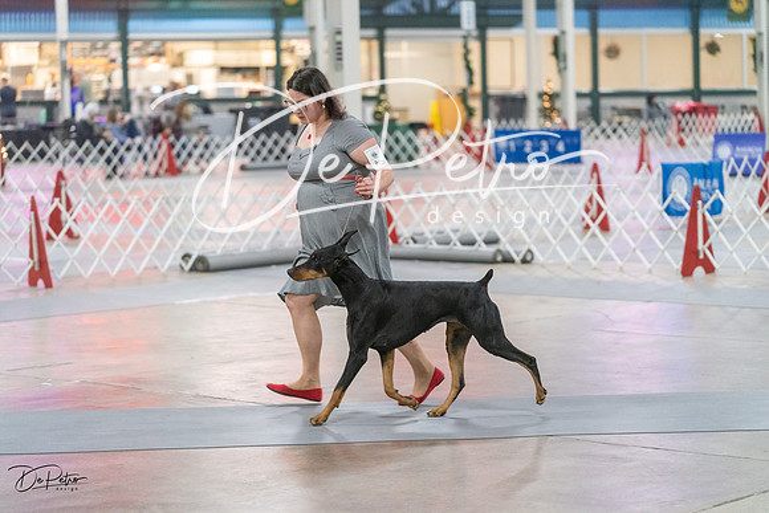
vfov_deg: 12.9
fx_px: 2265
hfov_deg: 19.3
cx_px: 384
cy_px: 256
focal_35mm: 106
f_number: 2.8
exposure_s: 1/320
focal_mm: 106
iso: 6400
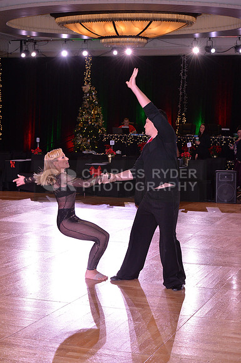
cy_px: 182
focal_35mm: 70
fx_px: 705
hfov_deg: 19.4
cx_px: 120
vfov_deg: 28.9
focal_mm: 70
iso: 2000
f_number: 7.1
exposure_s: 1/250
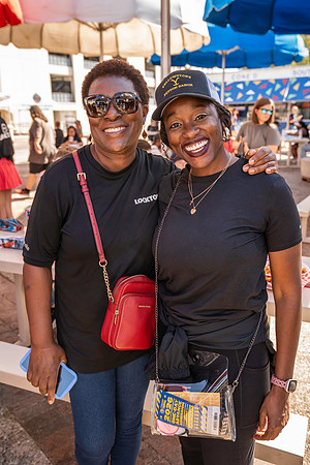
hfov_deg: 38.9
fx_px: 439
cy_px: 232
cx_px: 155
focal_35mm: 34
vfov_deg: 55.8
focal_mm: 34
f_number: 4.5
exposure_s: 1/80
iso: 100
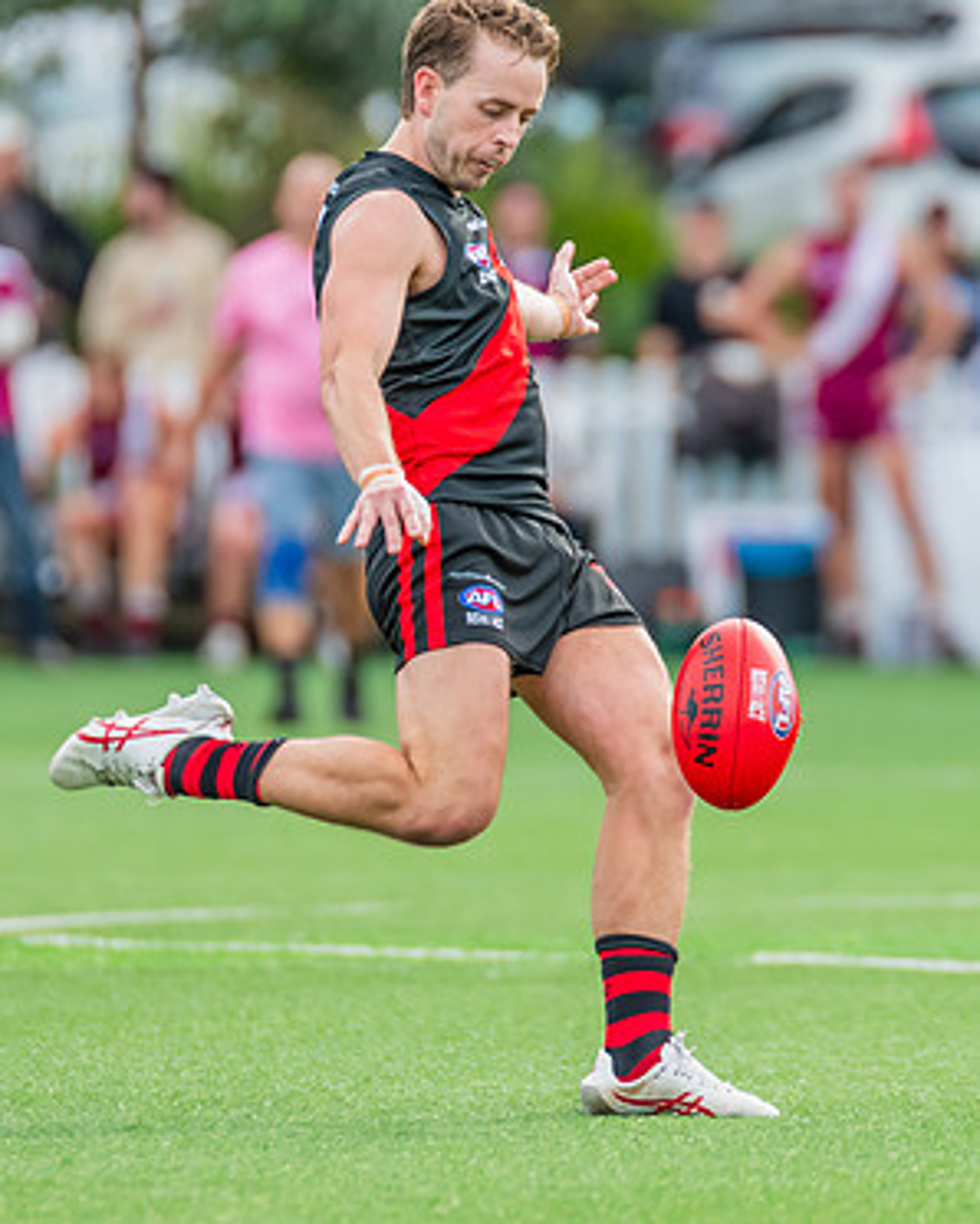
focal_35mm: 935
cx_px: 562
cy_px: 415
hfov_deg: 1.7
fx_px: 33871
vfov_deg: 2.1
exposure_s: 1/1250
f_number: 5
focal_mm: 420
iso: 800
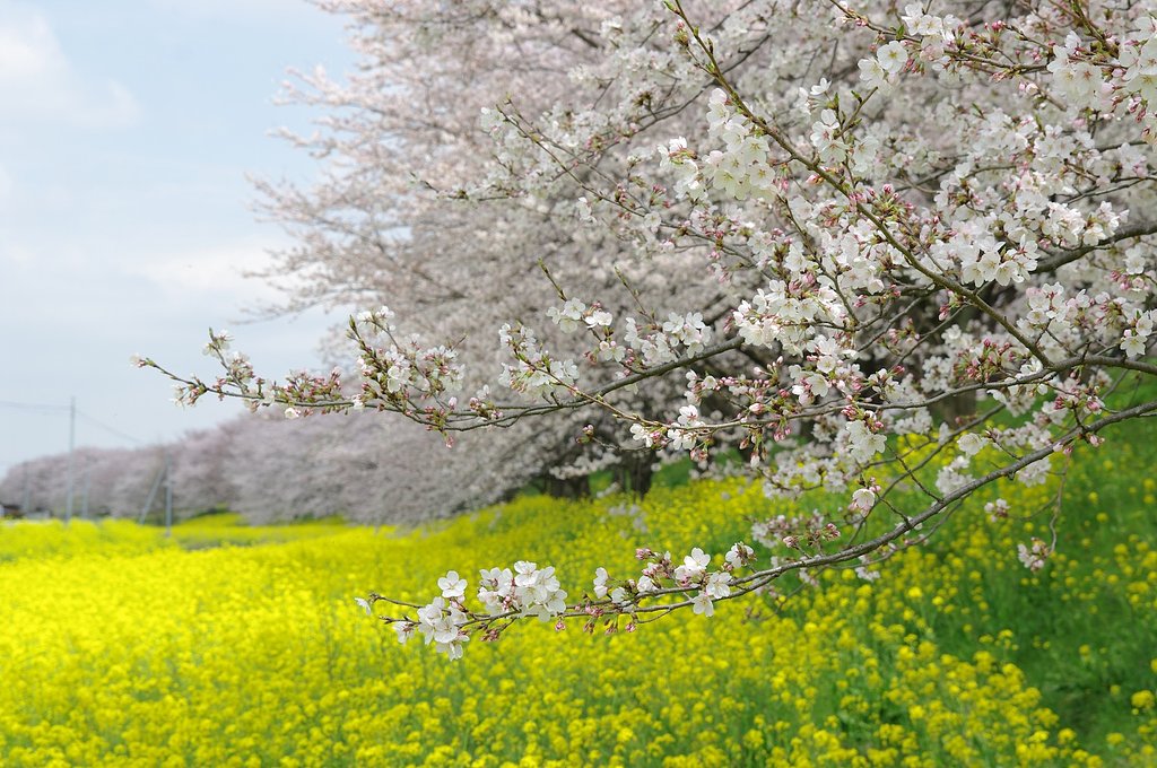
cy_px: 384
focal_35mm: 72
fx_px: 2311
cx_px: 578
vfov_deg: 18.9
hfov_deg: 28.1
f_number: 7.1
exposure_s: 1/160
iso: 100
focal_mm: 47.5
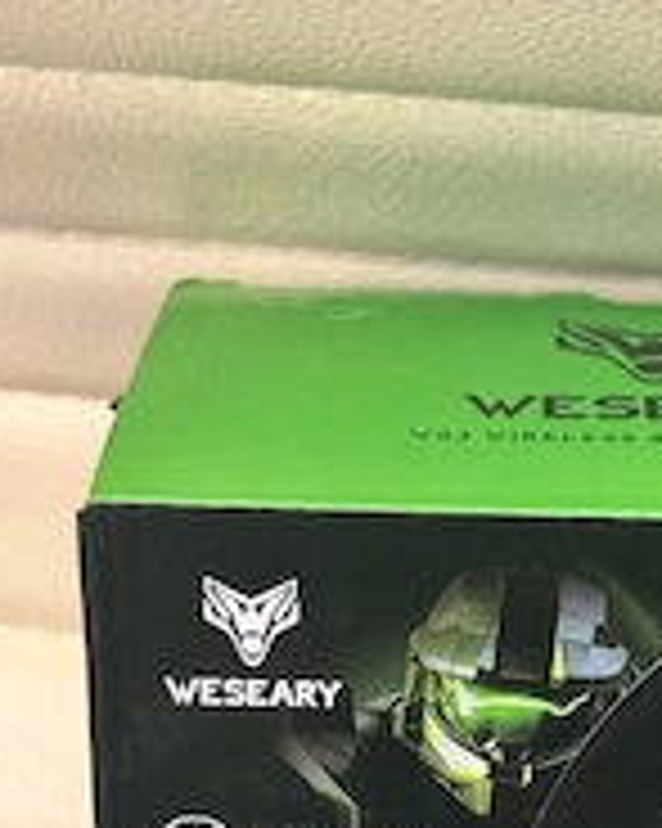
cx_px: 648
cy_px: 752
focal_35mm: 102
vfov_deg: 18.5
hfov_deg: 14.9
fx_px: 2500
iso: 500
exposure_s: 1/40
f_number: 1.78
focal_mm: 6.76
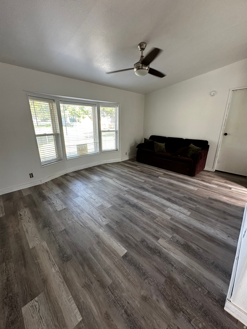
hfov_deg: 85.7
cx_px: 124
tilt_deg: -17.2
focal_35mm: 14
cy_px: 164
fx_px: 133
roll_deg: -0.8
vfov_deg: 102.1
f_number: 2.2
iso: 160
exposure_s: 1/99
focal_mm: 2.22
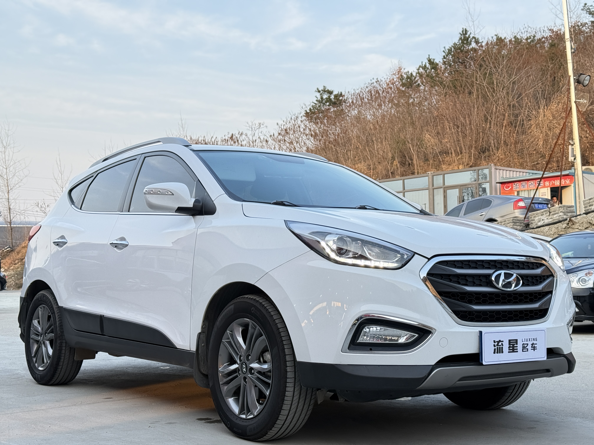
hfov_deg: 39.7
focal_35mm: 48
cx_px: 297
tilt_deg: +4.2
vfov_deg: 30.3
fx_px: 824
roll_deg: +0.5
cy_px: 222
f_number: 1.78
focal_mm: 6.76
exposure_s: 1/509
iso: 80
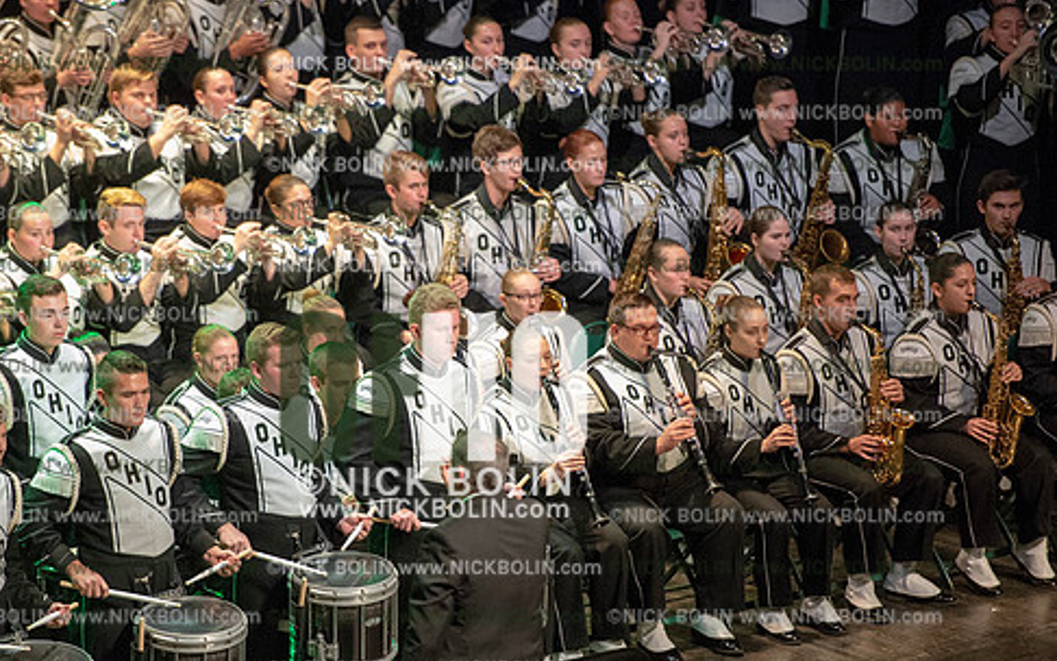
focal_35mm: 243
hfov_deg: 8.6
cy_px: 415
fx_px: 7002
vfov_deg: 5.4
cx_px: 433
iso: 8000
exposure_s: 1/800
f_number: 2.8
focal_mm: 200
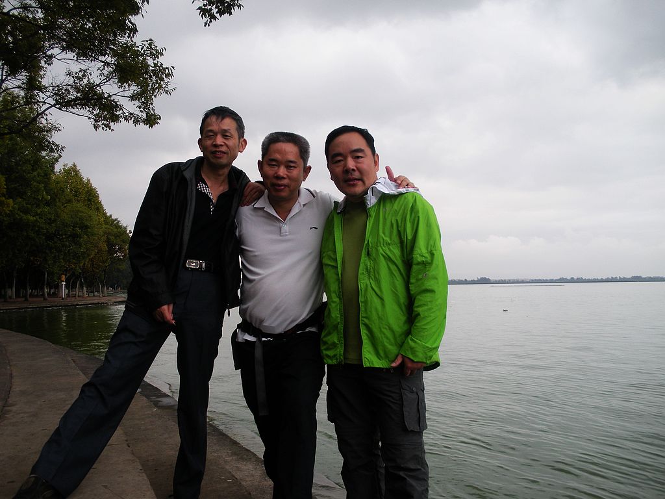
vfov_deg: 39.7
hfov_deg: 51.4
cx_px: 332
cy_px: 250
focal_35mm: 36
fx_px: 692
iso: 70
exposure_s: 1/60.5
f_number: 3.5
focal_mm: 6.3
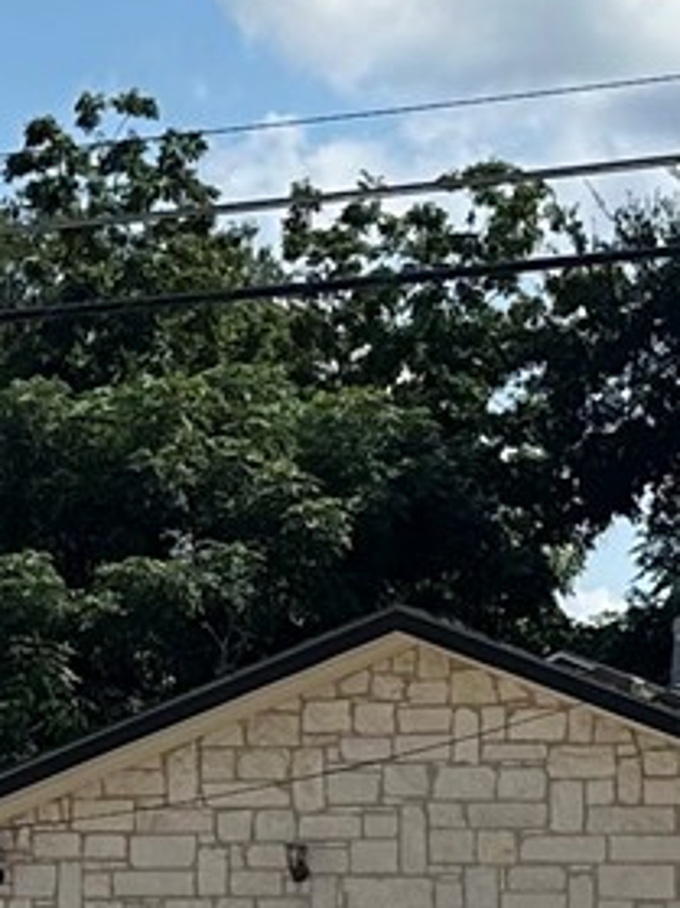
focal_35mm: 176
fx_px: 4613
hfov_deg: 8.3
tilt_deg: +4.3
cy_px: 631
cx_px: -127
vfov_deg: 11.2
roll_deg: -1.1
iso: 80
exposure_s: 1/6211
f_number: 1.78
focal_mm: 6.86
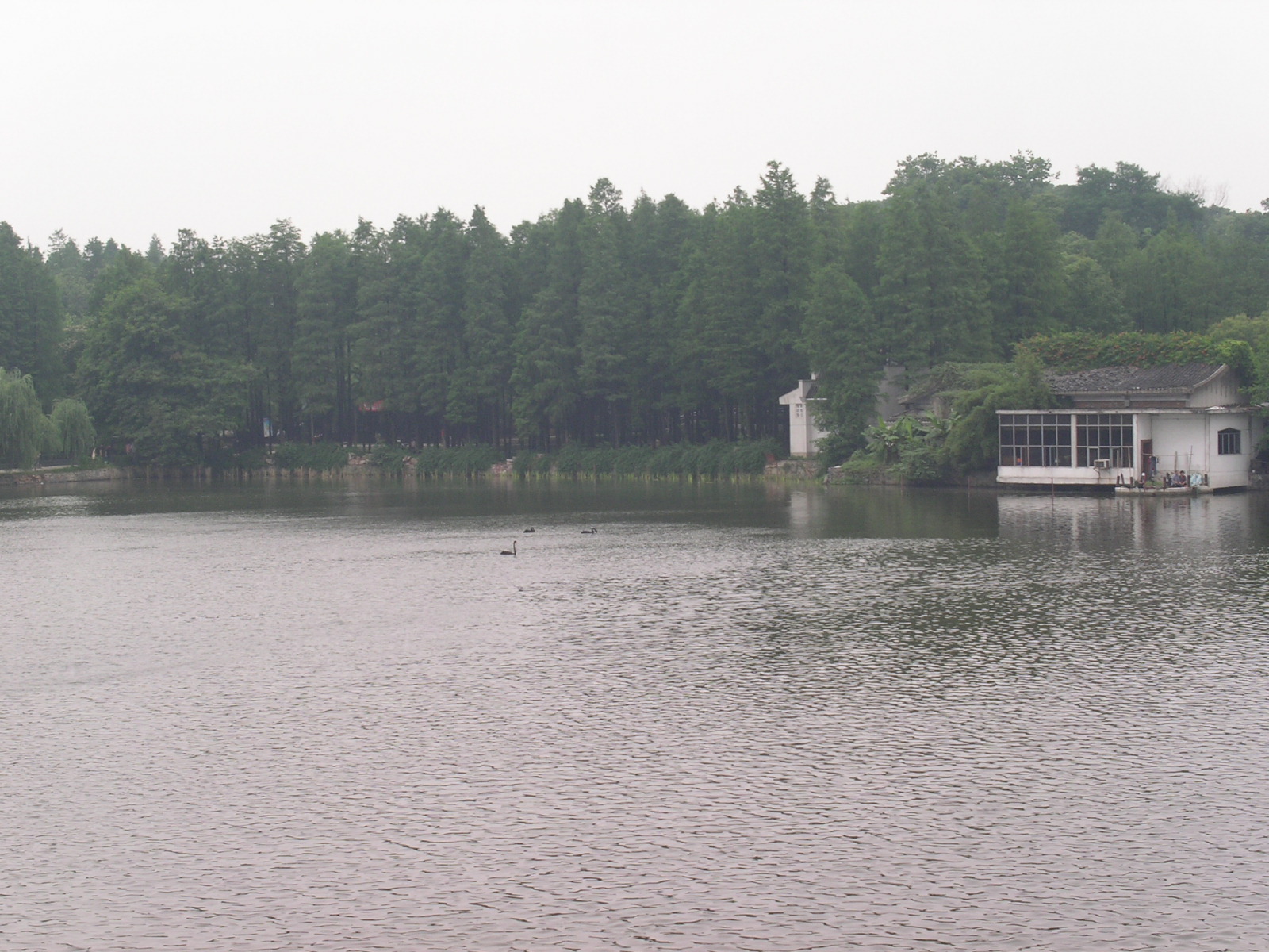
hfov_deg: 23.8
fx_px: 3006
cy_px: 476
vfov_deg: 18.0
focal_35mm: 82
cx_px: 634
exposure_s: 1/90
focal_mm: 16.9
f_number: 8
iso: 100
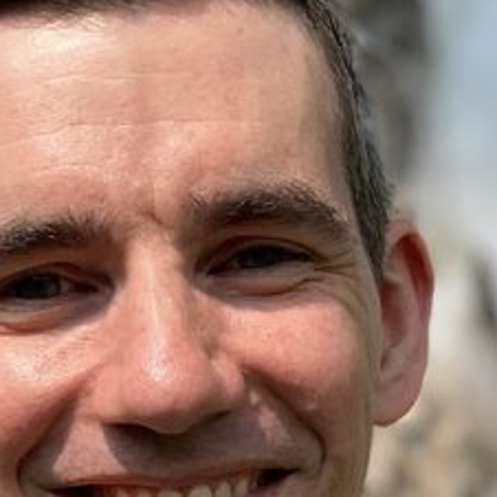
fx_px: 926
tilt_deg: -1.8
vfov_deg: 29.8
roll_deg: +1.0
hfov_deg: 29.7
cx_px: 145
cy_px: 336
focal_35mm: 57
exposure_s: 1/1412
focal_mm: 3.99
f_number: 1.8
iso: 20
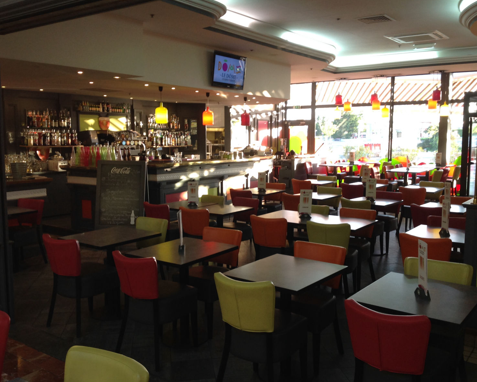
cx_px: 246
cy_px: 189
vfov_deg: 40.1
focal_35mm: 37
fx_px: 522
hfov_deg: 49.1
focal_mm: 4.28
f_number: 2.4
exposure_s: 1/33
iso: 64
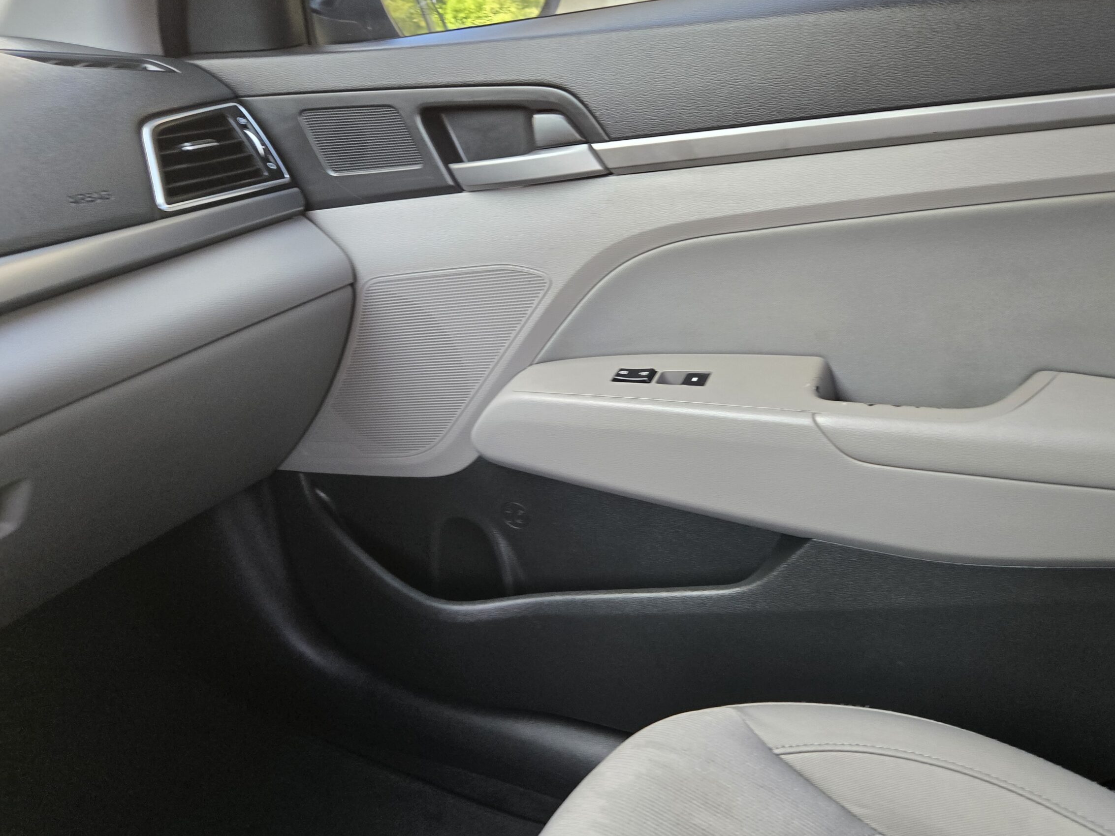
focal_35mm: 26
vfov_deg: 52.9
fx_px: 837
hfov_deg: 67.1
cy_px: 374
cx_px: 622
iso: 200
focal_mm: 5.4
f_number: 1.8
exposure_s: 1/180
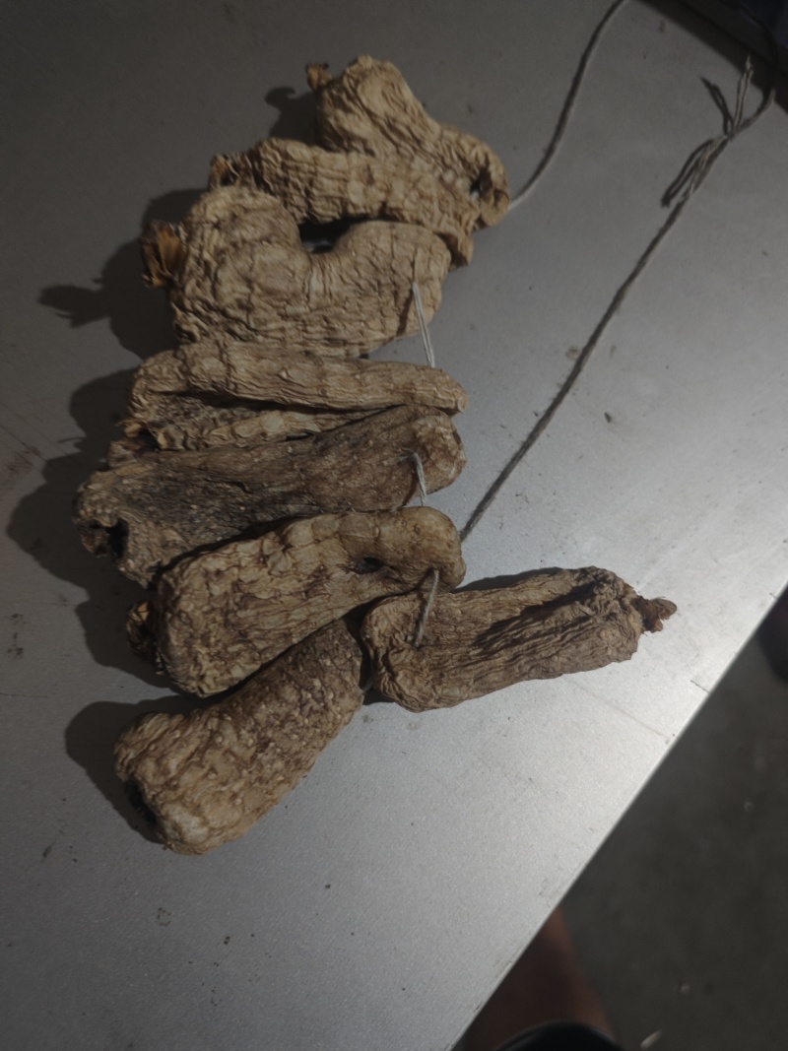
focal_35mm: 24
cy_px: 526
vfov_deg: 71.6
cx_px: 394
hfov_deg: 56.8
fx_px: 729
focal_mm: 5.84
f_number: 1.6
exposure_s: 1/33.3
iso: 640
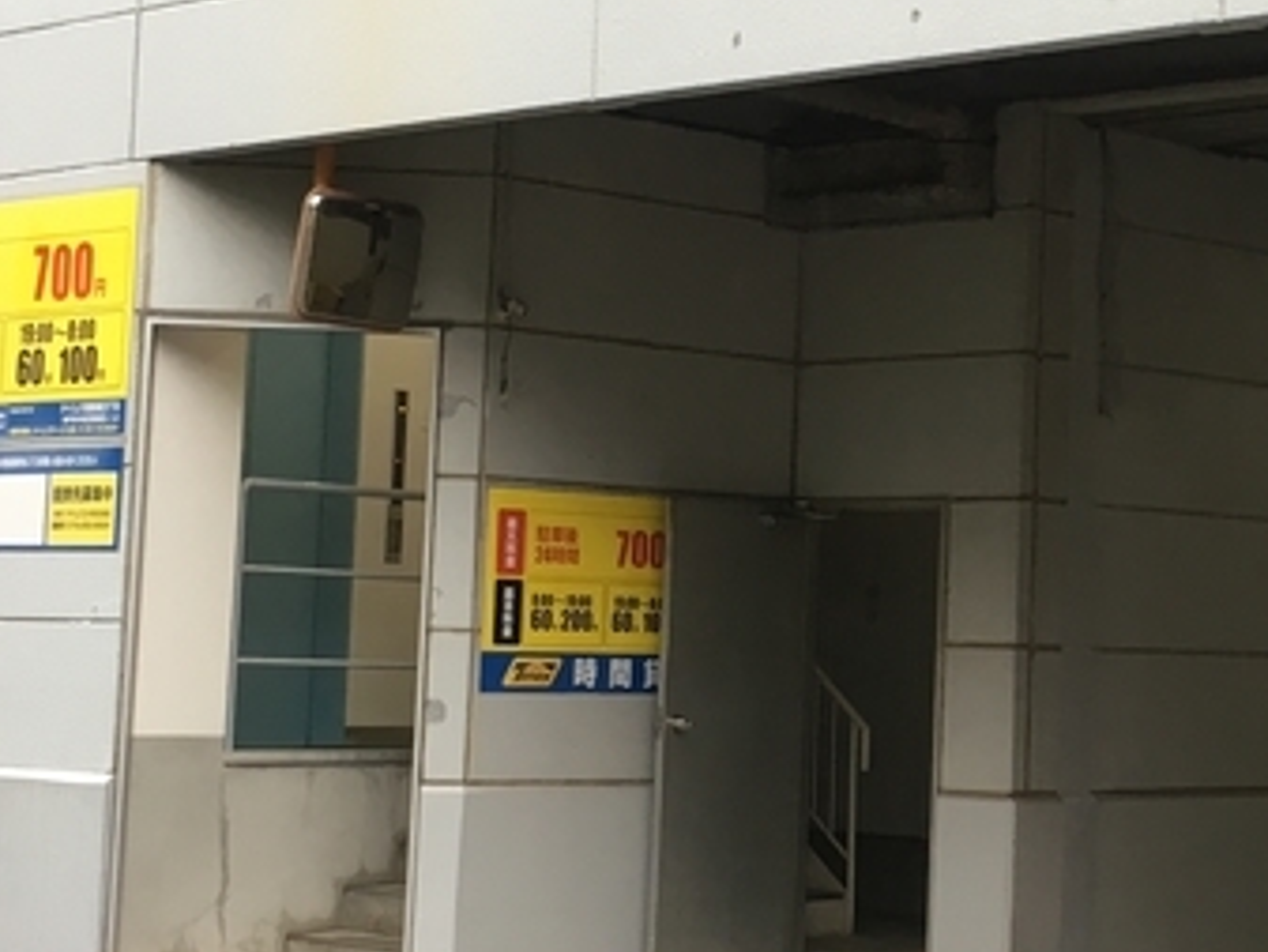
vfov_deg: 16.8
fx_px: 3225
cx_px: 1091
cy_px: 339
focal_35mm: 88
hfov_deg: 21.8
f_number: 2.2
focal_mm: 4.15
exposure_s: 1/40
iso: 25
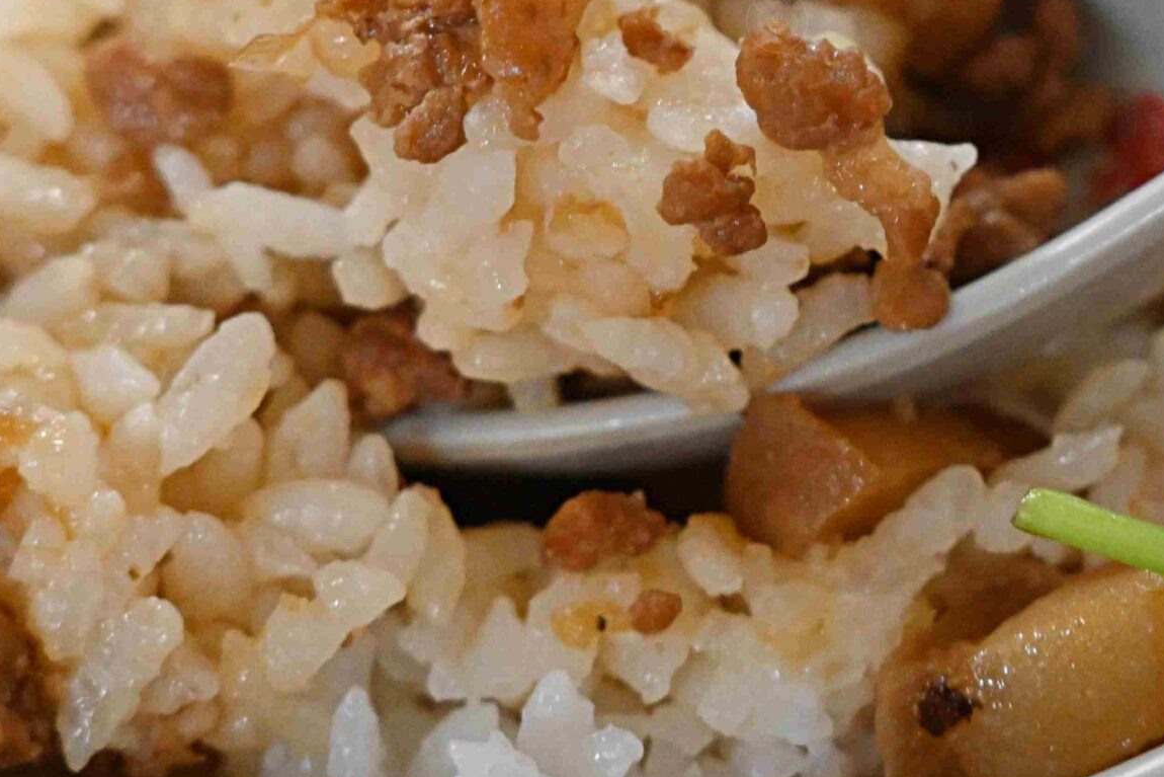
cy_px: 62
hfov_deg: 12.3
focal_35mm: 167
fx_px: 5400
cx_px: 935
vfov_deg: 8.2
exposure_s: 1/200
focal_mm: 50
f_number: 3.2
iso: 3600
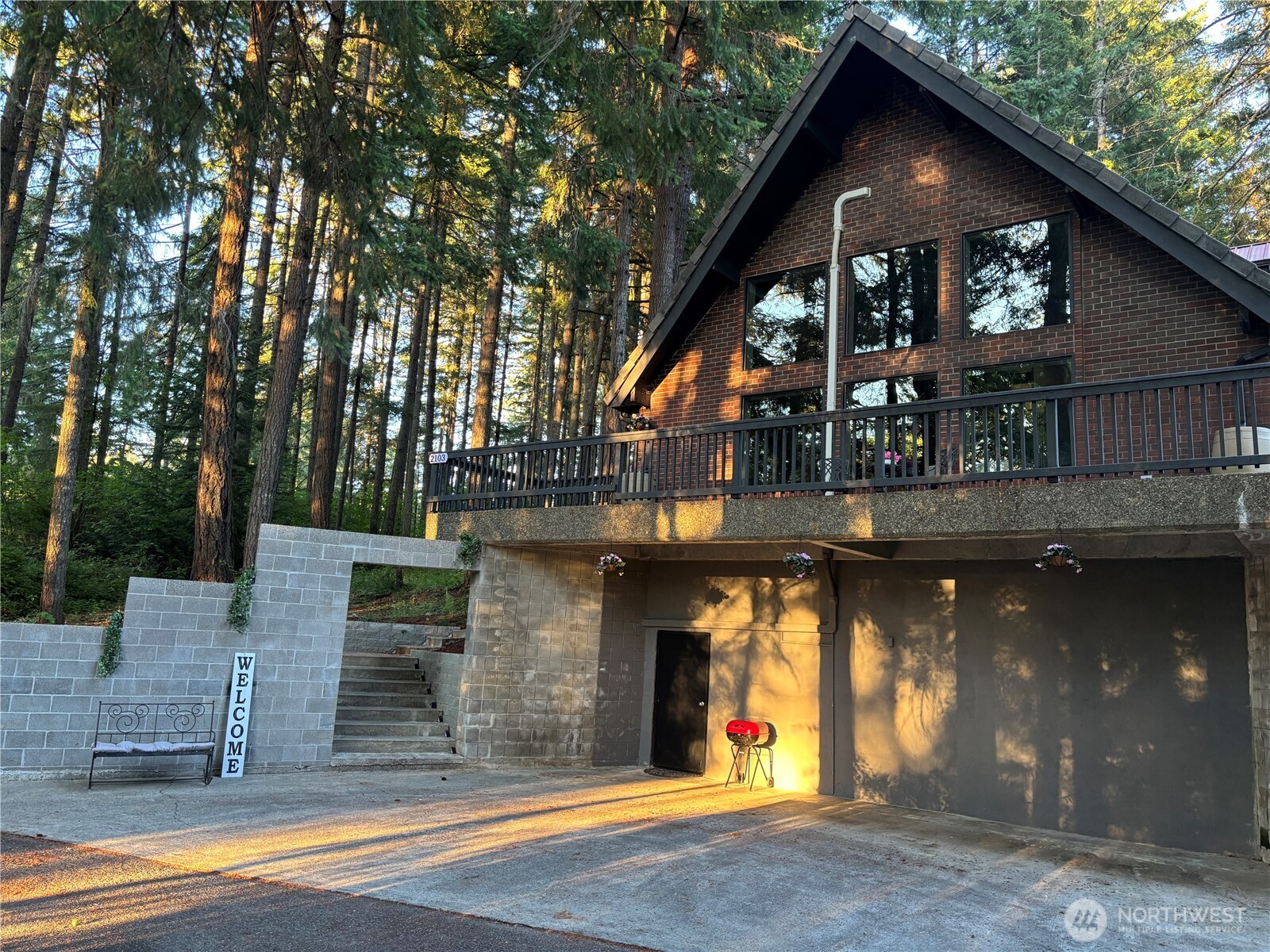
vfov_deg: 53.1
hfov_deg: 67.3
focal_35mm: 26
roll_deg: -3.7
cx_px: 635
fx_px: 954
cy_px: 476
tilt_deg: +9.8
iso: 160
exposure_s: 1/60
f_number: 1.6
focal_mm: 5.96
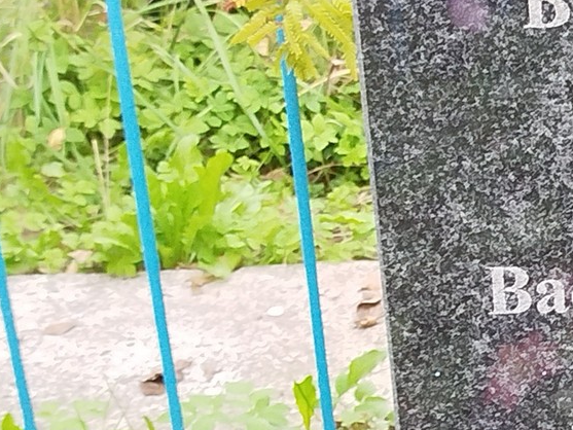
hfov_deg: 15.3
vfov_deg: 11.9
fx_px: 2053
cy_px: 335
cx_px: 710
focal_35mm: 124
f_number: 1.7
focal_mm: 5.31
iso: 400
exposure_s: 1/33
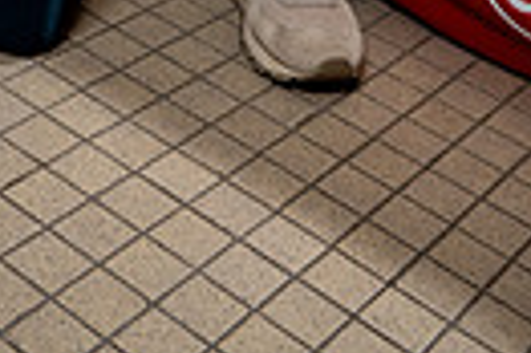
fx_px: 1473
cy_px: -552
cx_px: 138
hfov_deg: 20.3
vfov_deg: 11.0
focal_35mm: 100
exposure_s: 1/250
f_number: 6.3
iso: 250
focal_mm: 29
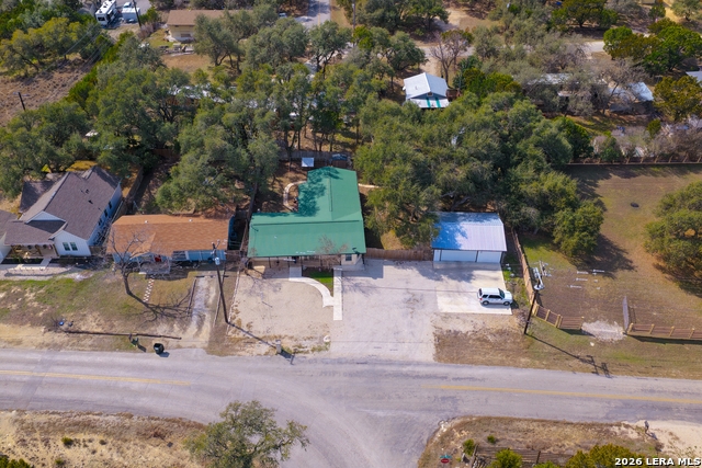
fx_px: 546
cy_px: 234
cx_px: 351
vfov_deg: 46.4
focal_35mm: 28
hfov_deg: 65.5
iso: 125
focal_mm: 14.45
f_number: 2.8
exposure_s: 1/30
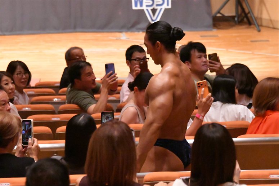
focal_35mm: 225
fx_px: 1743
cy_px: 93
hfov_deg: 9.2
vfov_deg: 6.1
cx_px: 140
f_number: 5.6
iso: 25600
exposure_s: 1/400
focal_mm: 150
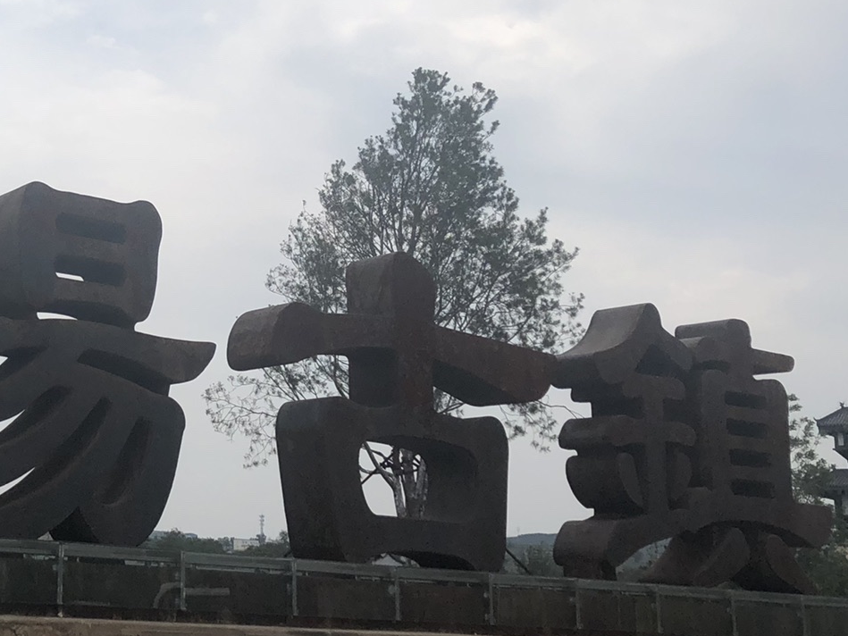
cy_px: 247
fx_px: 1446
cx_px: 21
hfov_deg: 30.6
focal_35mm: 59
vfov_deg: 24.8
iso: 25
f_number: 1.8
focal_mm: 4
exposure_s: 1/5348
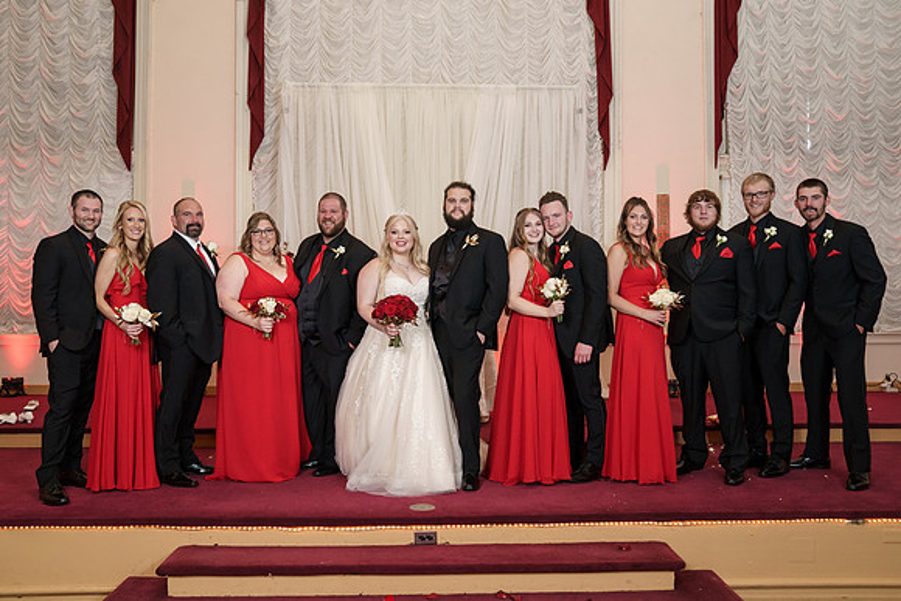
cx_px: 445
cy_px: 304
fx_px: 746
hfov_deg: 62.2
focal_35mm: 30
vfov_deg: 43.9
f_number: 4
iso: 2000
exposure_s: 1/160
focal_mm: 29
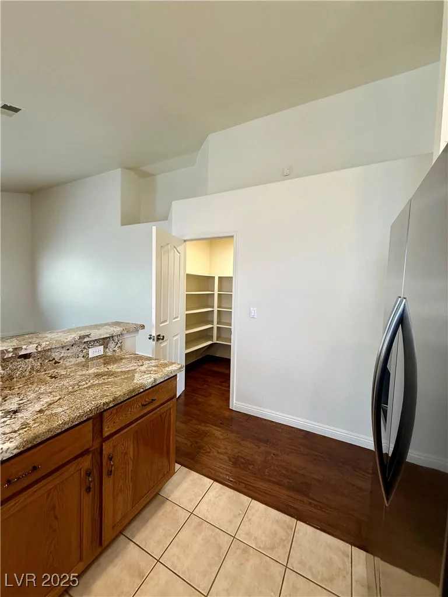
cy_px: 298
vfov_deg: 102.1
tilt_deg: -3.1
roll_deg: -2.2
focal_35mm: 14
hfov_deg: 85.7
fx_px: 242
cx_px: 224
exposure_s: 1/120
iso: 200
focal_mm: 2.22
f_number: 2.2
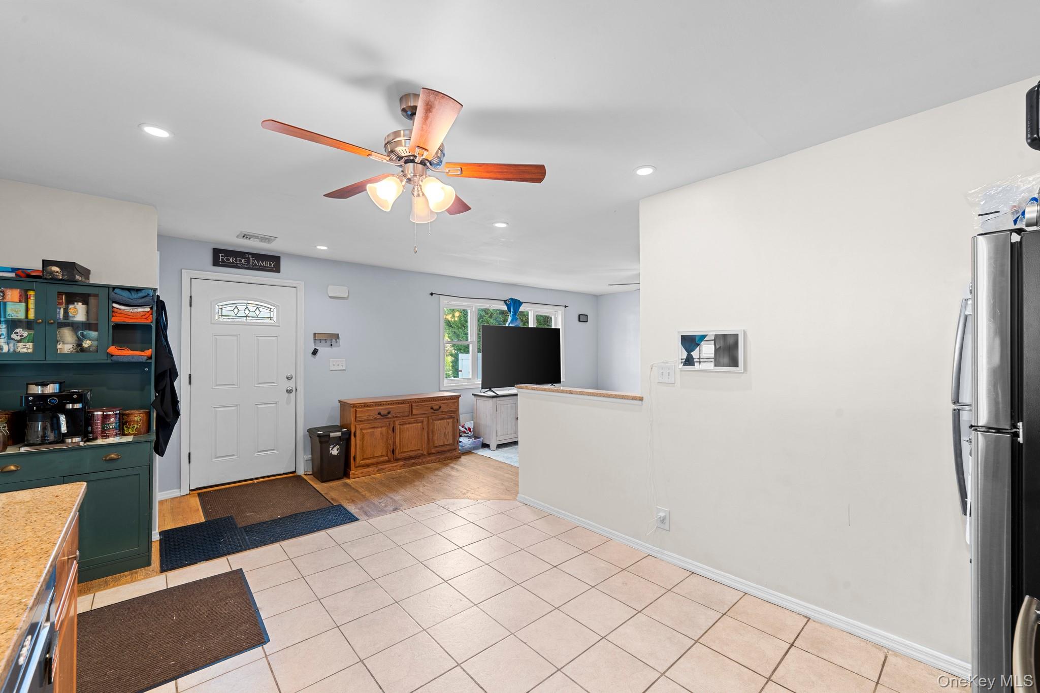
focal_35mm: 14
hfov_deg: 104.3
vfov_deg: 81.2
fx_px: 404
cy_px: 346
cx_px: 520
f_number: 10
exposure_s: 1
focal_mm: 14
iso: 200
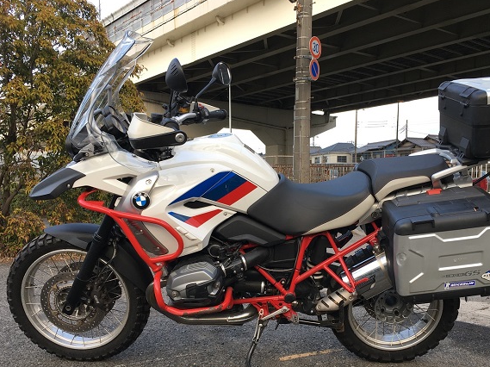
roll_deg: -1.4
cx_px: 280
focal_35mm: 36
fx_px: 509
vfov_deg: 39.5
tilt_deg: -2.2
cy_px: 218
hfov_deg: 51.2
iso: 25
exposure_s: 1/120
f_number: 2.2
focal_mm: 4.15
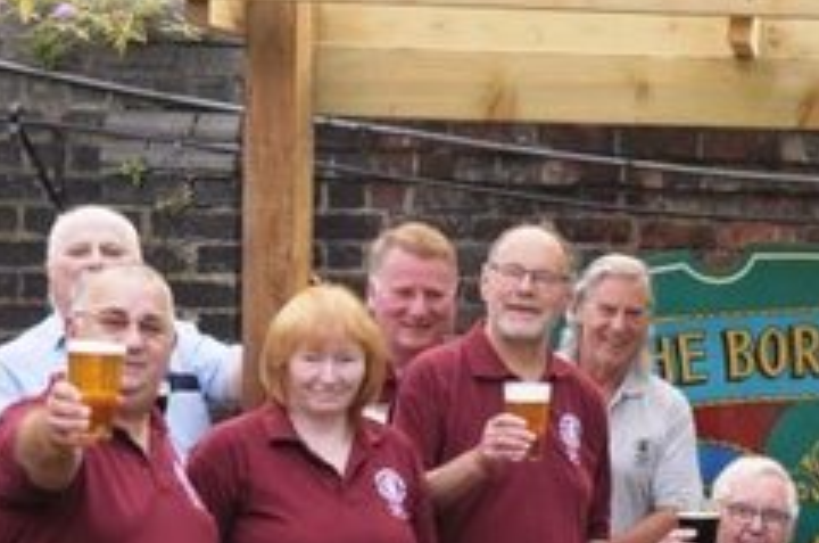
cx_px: 1017
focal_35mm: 125
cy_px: 512
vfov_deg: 10.8
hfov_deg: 15.7
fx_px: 2838
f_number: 5.6
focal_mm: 26
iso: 400
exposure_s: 1/125
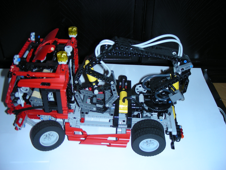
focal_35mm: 38
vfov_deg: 37.7
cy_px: 85
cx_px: 113
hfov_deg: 49.0
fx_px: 248
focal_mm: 6.3
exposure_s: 1/60
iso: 50
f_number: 3.5
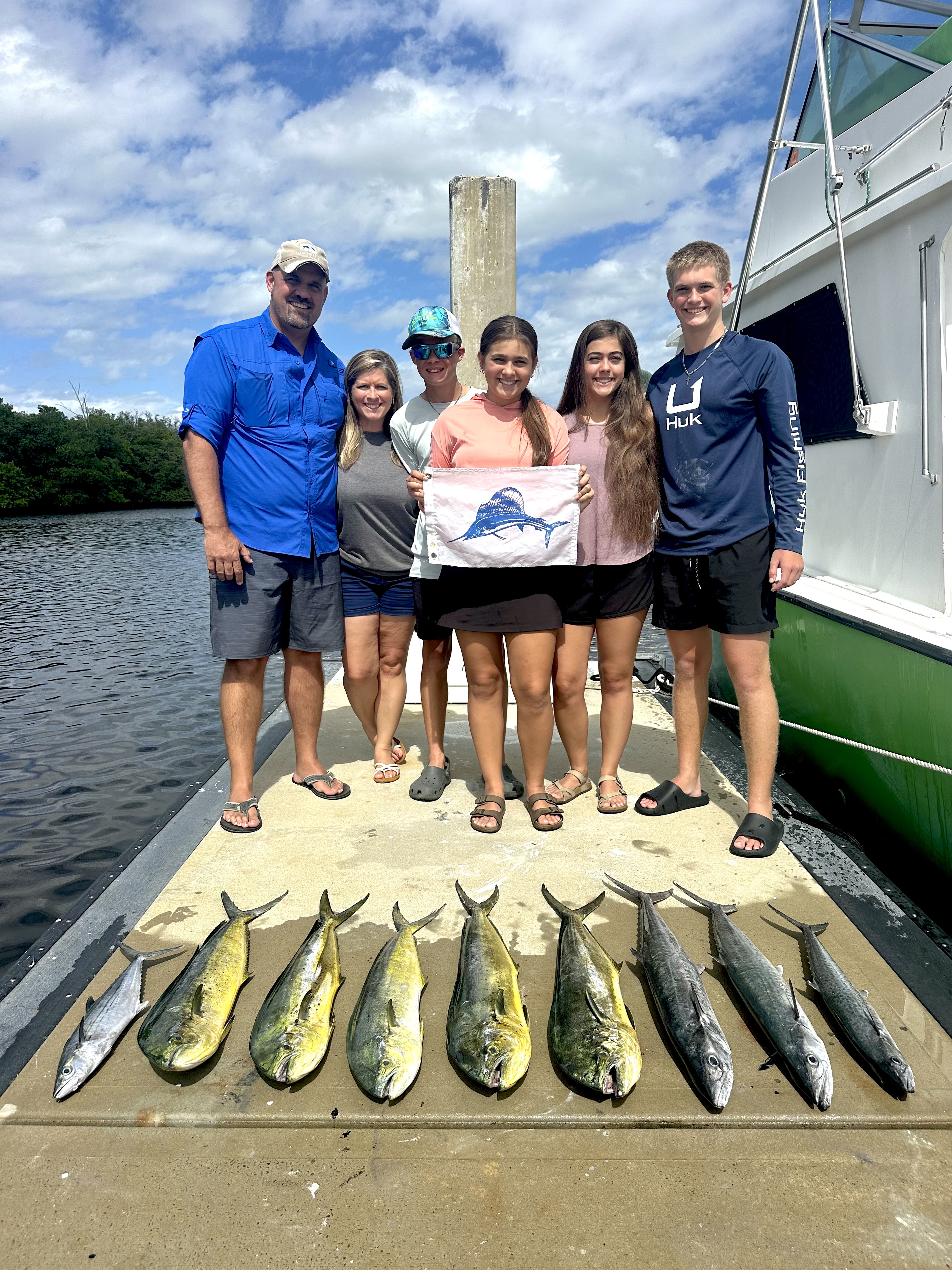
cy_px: 635
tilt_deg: -7.5
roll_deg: +0.3
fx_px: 880
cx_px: 476
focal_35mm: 24
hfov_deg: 56.8
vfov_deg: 71.6
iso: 80
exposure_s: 1/6623
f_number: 1.78
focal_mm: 6.86
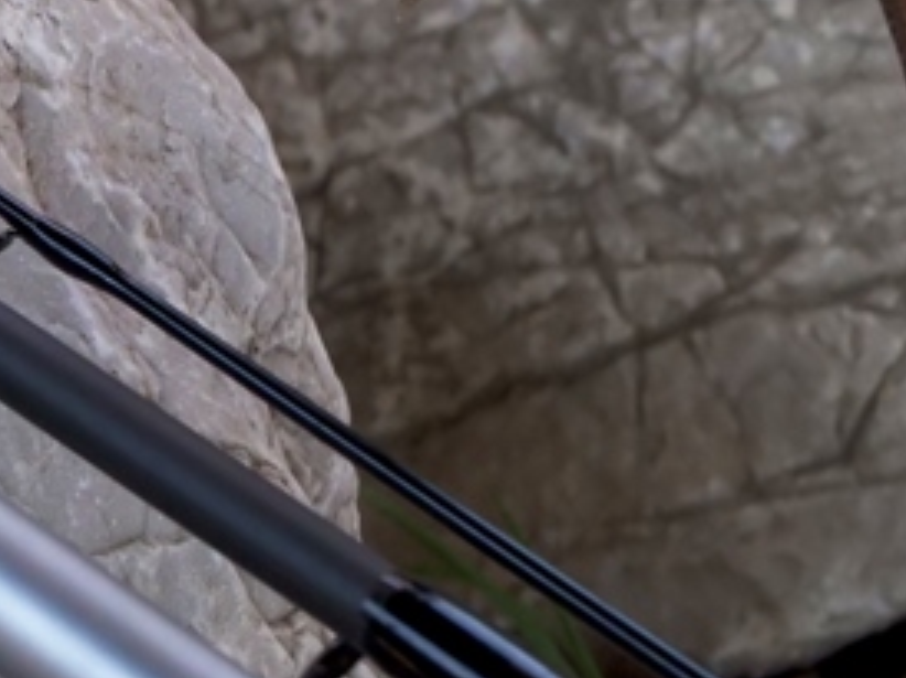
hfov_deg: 10.0
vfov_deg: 7.9
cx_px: -767
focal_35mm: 187
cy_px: -76
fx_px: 4890
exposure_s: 1/160
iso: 1600
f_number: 6.3
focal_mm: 25
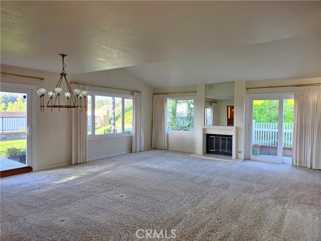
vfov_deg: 58.9
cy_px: 120
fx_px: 213
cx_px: 160
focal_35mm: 23
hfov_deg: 73.9
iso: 32
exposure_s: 1/180
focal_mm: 6.5
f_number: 1.4
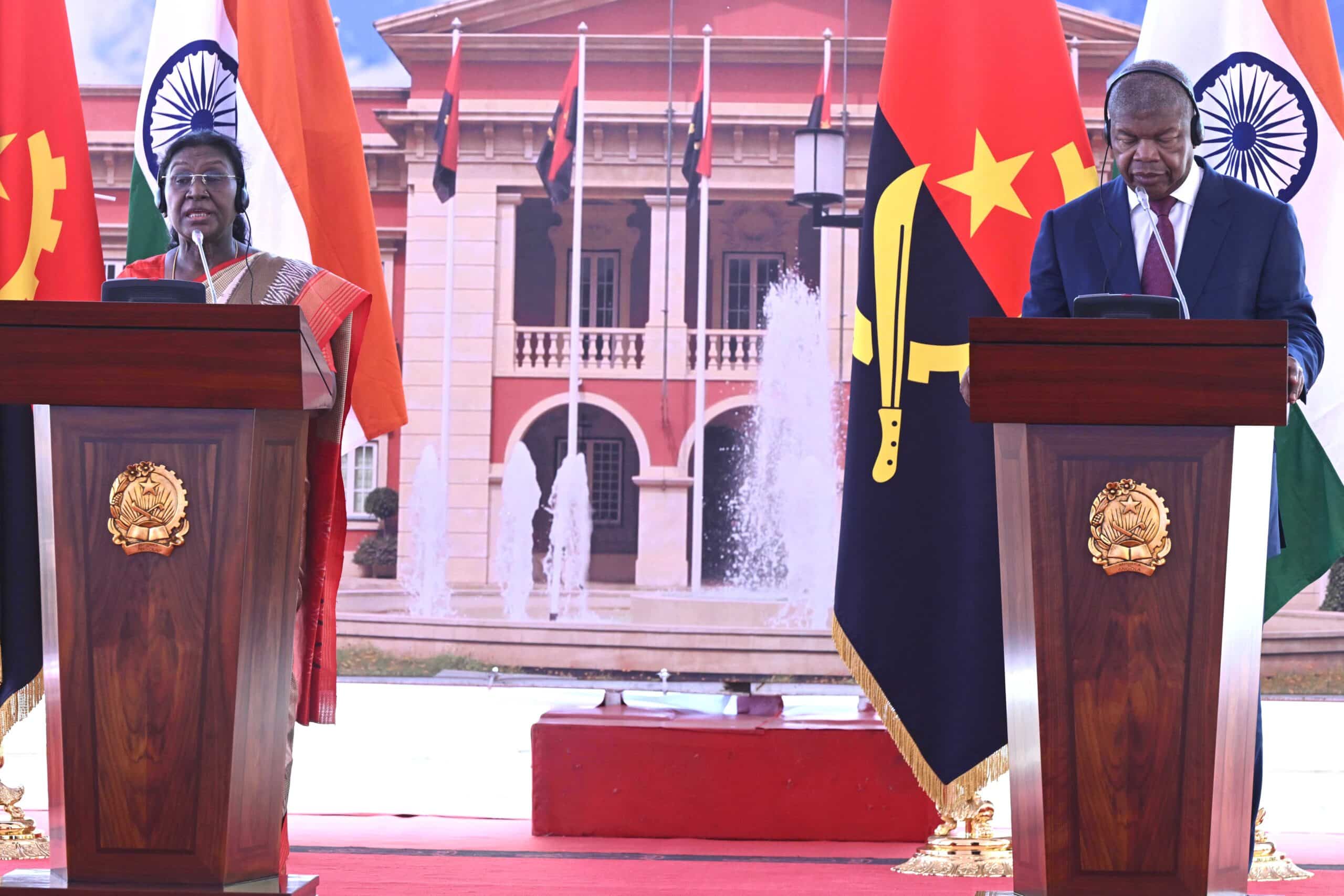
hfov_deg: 12.5
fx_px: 6160
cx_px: 672
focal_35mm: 165
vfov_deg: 8.3
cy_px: 448
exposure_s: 1/250
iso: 1250
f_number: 5.6
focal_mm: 165
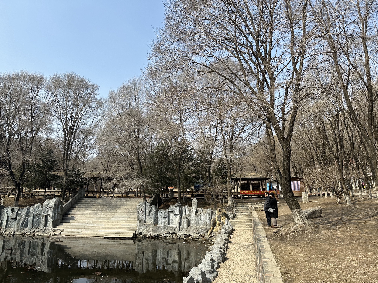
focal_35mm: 24
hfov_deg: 71.6
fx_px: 262
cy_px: 142
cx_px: 189
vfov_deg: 56.8
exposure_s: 1/3597
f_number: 1.78
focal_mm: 6.86
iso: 80
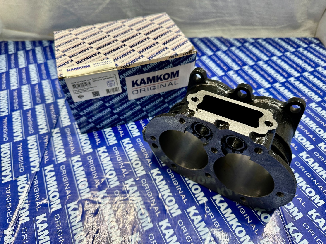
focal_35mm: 24
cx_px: 163
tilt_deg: -47.8
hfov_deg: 71.6
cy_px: 122
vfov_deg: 56.8
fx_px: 226
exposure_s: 1/100
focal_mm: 6.86
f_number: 1.78
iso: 160
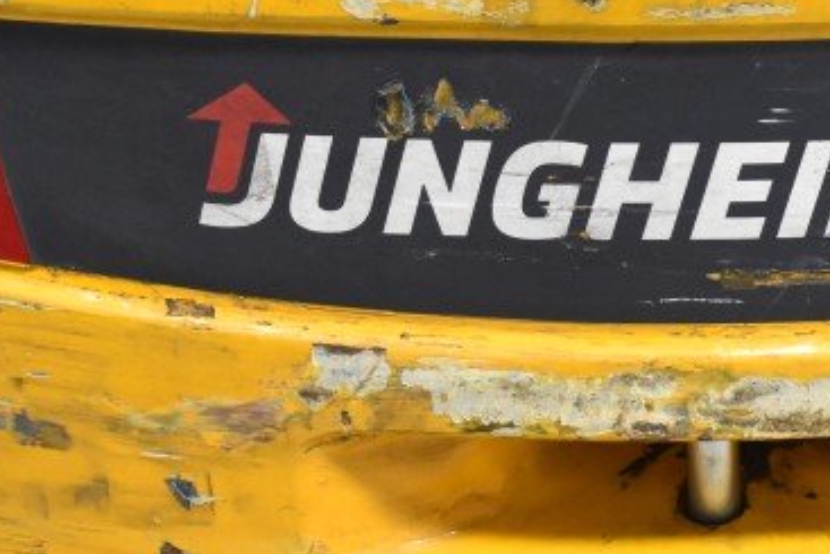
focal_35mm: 123
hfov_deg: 16.5
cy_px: 427
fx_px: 2828
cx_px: 690
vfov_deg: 11.2
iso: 1600
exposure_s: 1/25
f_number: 5
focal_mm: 25
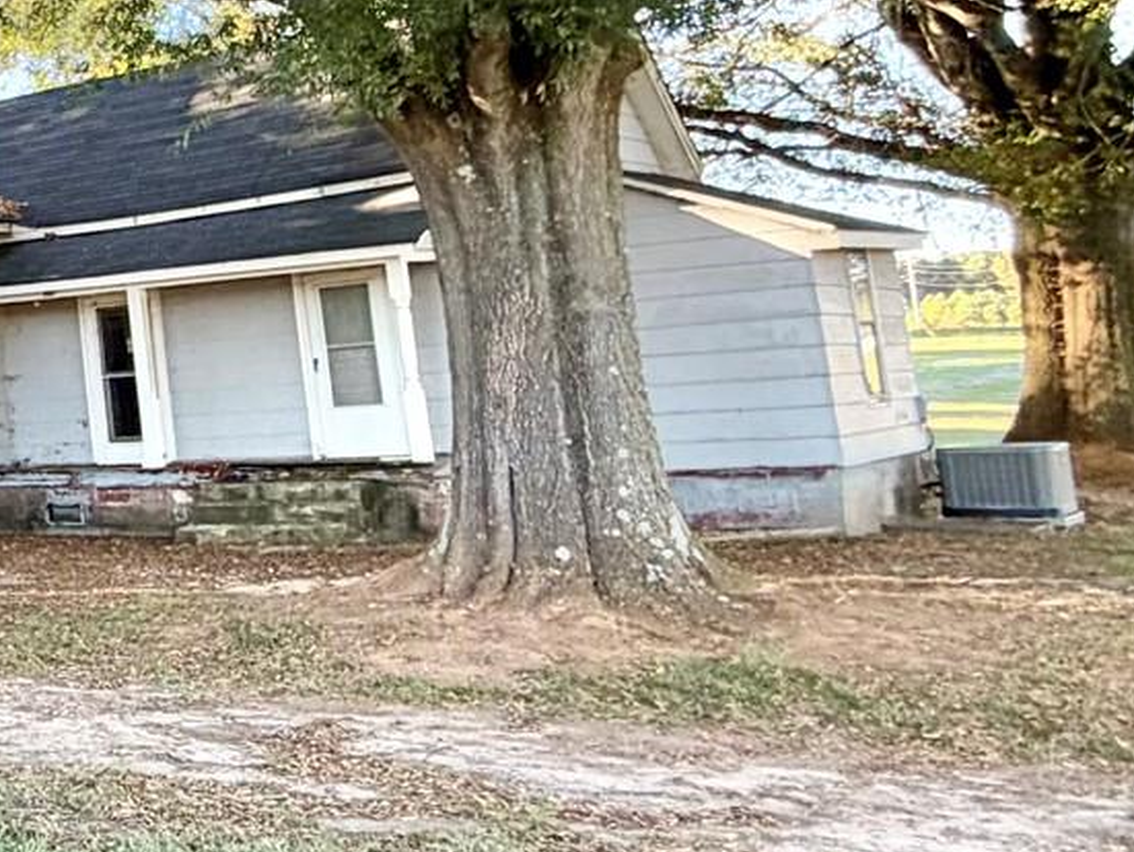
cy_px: 292
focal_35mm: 52
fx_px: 1705
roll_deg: +3.5
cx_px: -677
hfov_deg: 25.1
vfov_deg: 27.9
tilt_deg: +6.9
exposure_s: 1/121
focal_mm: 2.22
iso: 80
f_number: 2.2
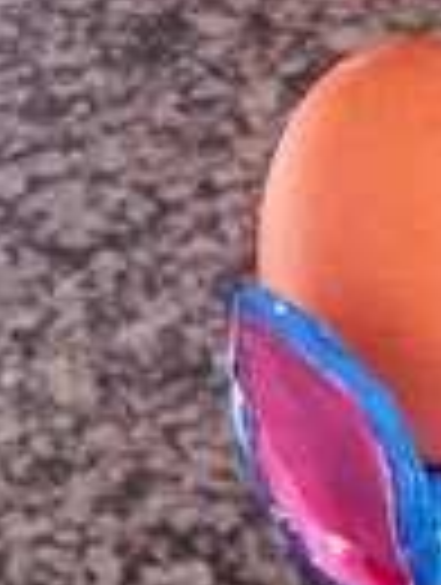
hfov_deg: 11.9
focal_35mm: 106
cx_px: 994
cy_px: 1256
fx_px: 1795
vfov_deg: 14.5
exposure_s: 1/50
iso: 160
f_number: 1.8
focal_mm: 5.54
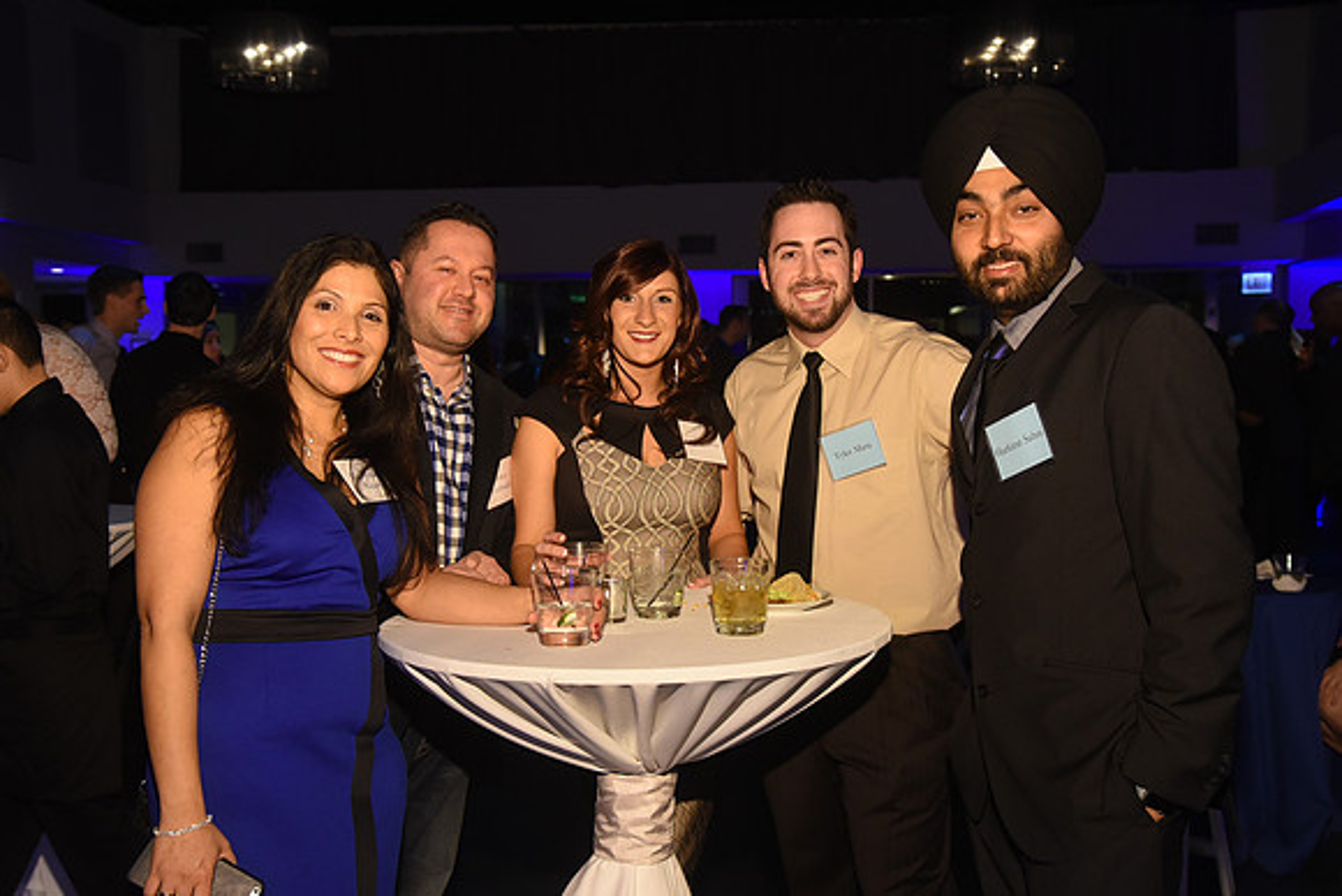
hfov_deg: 48.4
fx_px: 1491
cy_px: 448
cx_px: 671
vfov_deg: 33.4
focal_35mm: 40
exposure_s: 1/200
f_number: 5.6
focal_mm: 40
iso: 2500
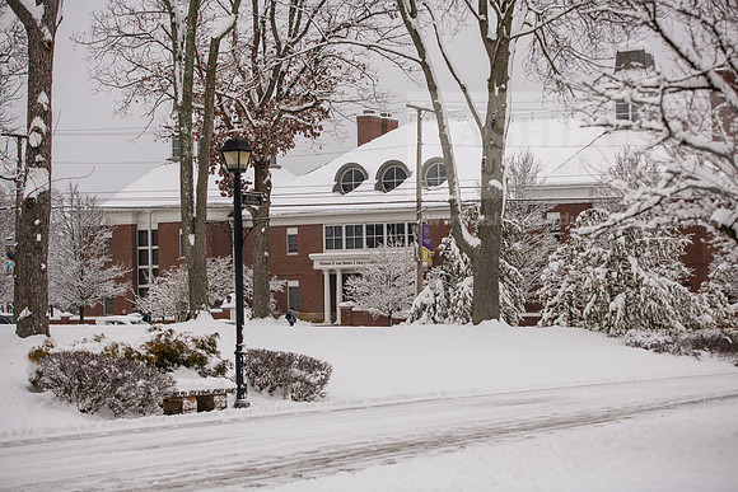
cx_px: 369
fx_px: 1435
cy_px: 246
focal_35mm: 70
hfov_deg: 28.8
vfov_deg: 19.5
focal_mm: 70
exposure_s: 1/640
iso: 100
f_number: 3.5
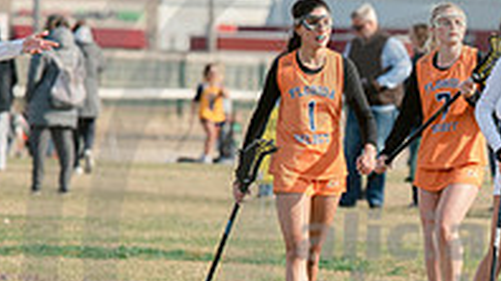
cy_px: 265
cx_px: 473
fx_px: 8150
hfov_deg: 3.5
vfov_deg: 2.0
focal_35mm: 614
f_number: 4.5
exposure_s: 1/1250
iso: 250
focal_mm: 200
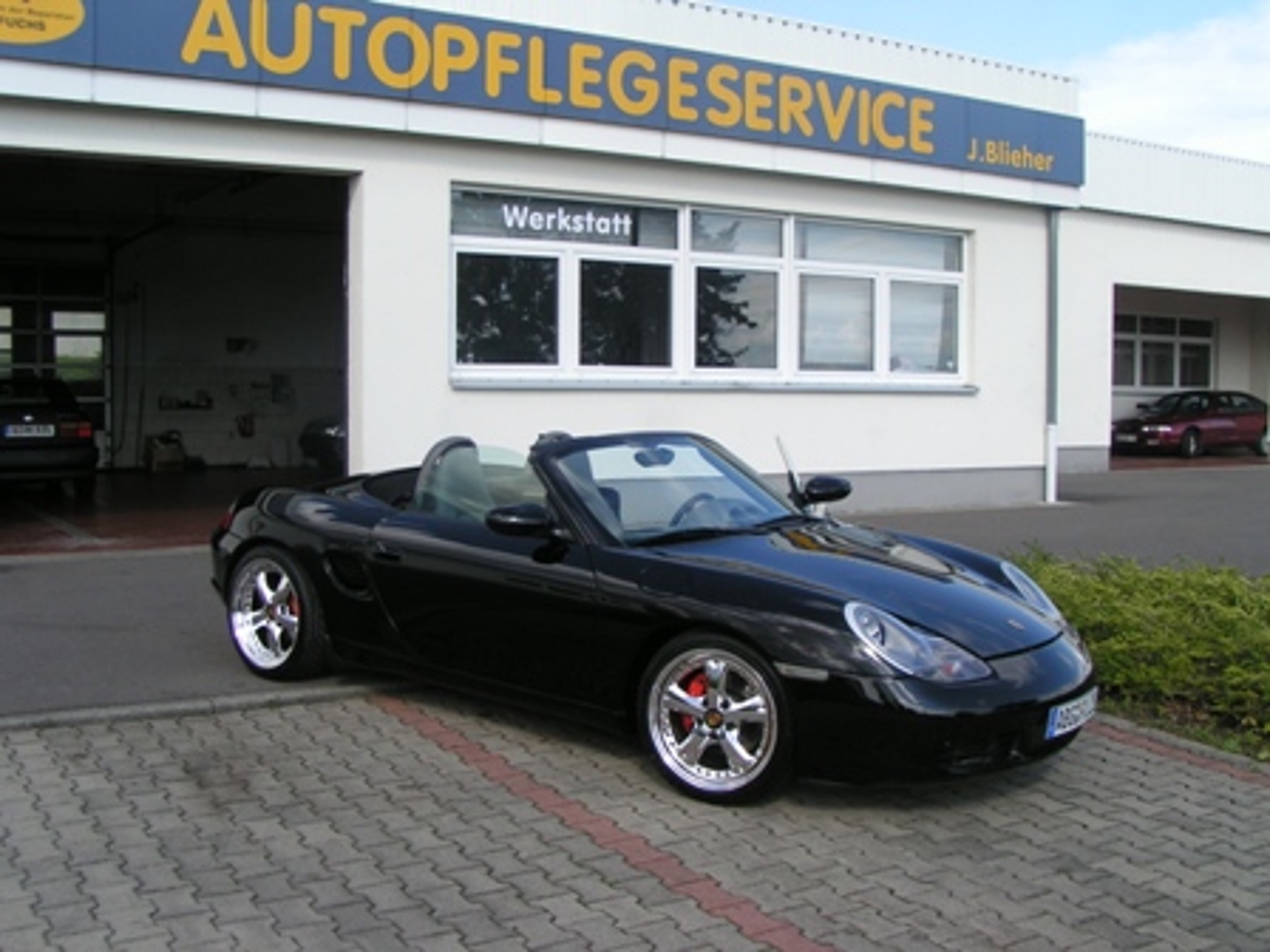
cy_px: 476
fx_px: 1394
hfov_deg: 49.0
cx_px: 635
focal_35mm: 38
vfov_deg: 37.7
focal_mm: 5.8
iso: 50
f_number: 5.6
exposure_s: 1/250
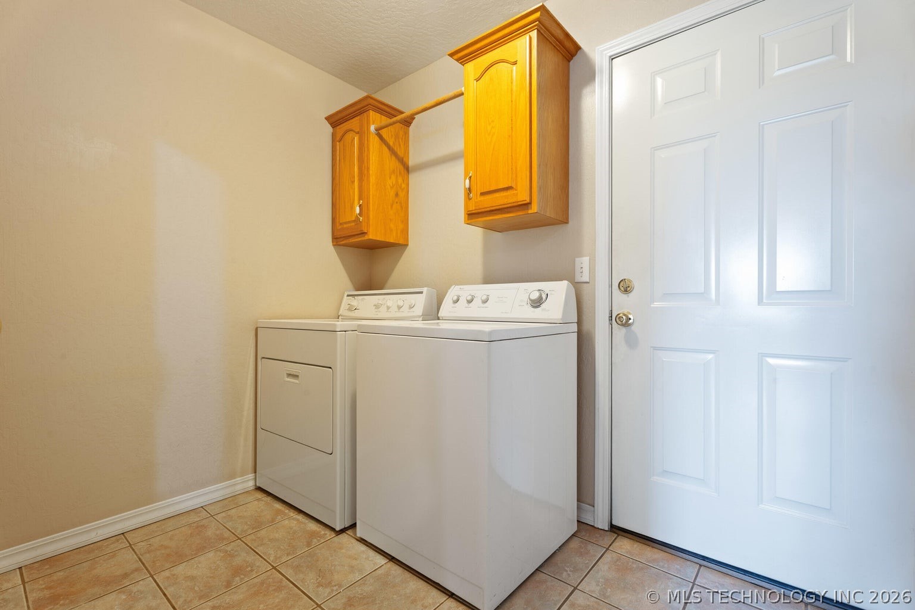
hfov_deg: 96.7
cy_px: 305
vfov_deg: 73.7
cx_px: 458
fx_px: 407
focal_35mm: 16
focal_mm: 16
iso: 200
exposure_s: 2.5
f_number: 11
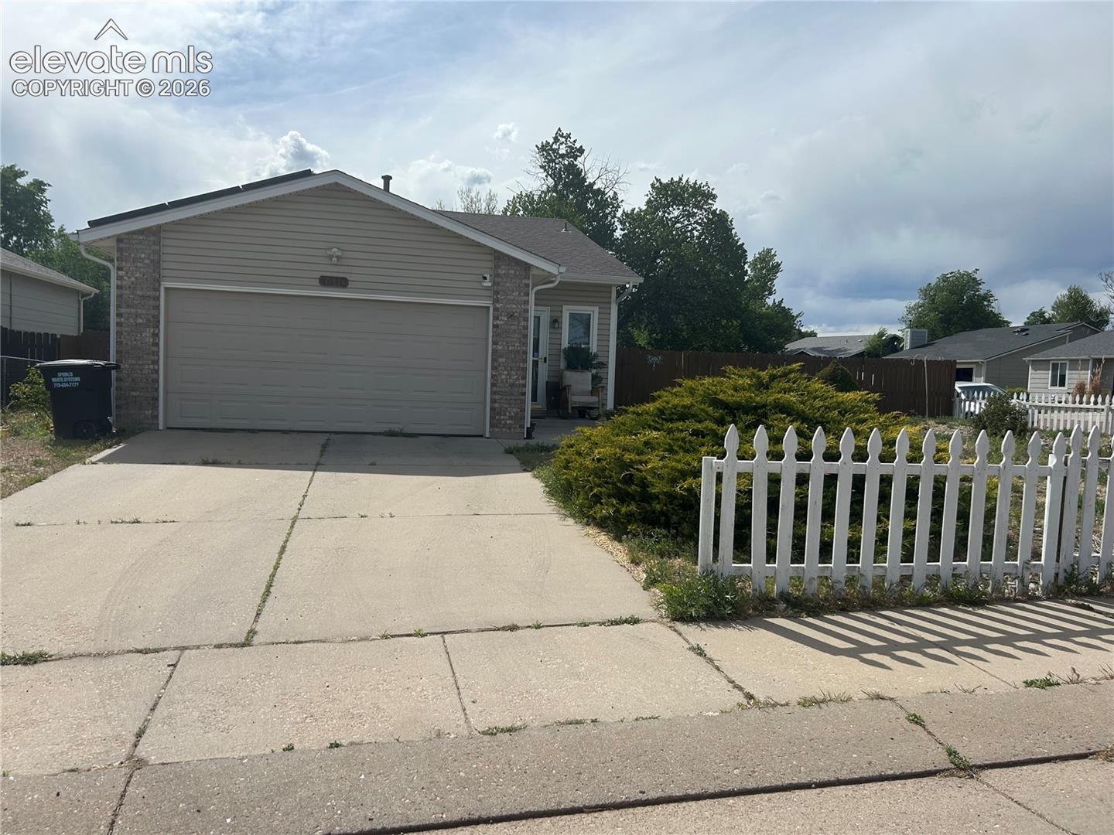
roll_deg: -2.9
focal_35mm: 26
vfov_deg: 53.1
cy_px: 418
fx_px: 837
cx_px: 557
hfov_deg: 67.3
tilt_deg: -2.7
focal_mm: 5.7
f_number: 1.5
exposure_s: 1/8000
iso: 50
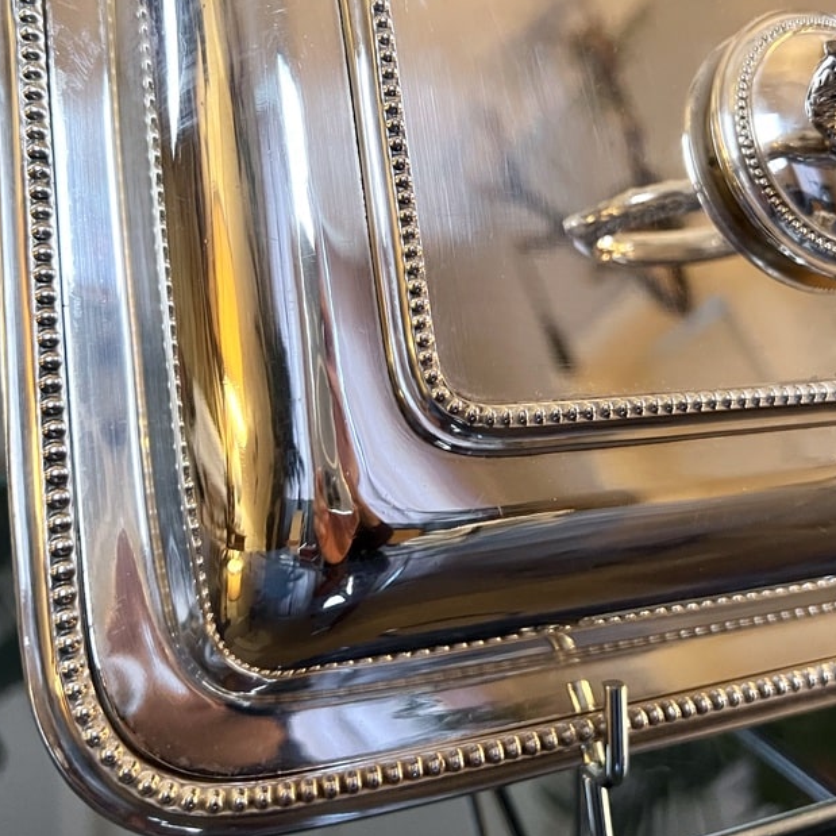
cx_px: 440
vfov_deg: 43.6
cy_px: 323
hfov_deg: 43.8
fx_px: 1038
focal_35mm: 38
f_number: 1.5
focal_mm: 5.7
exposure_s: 1/50
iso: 400
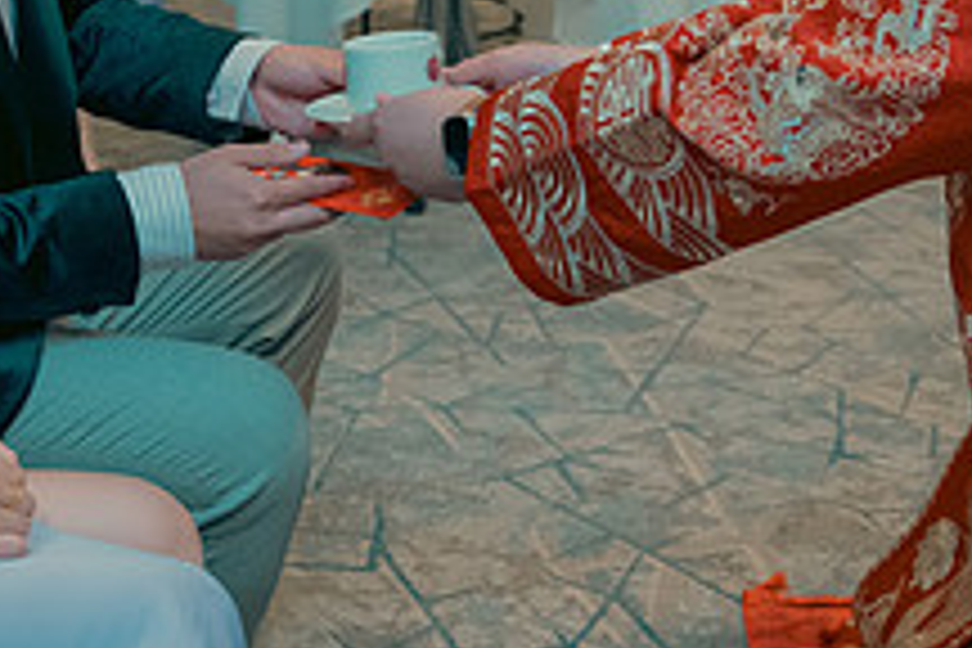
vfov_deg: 14.3
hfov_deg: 21.7
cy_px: 7
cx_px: 472
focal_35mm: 94
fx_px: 2538
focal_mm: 35
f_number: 3.5
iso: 2500
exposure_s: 1/160
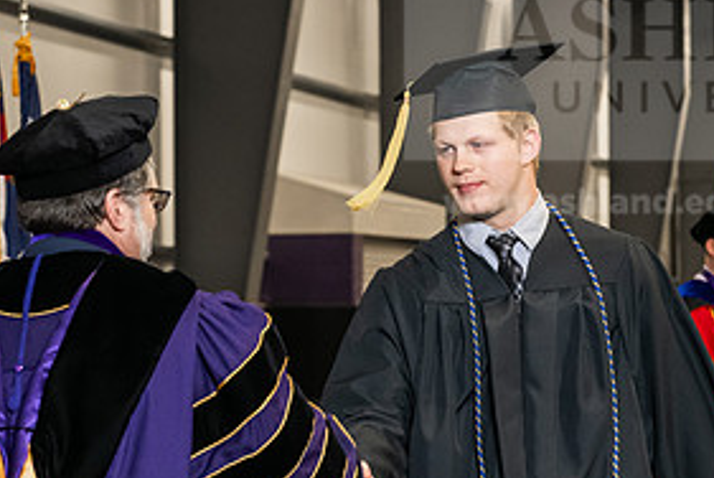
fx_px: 2700
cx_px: 328
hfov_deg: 15.1
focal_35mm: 136
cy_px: 256
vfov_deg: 10.1
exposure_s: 1/200
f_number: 5
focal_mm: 66
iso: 2500
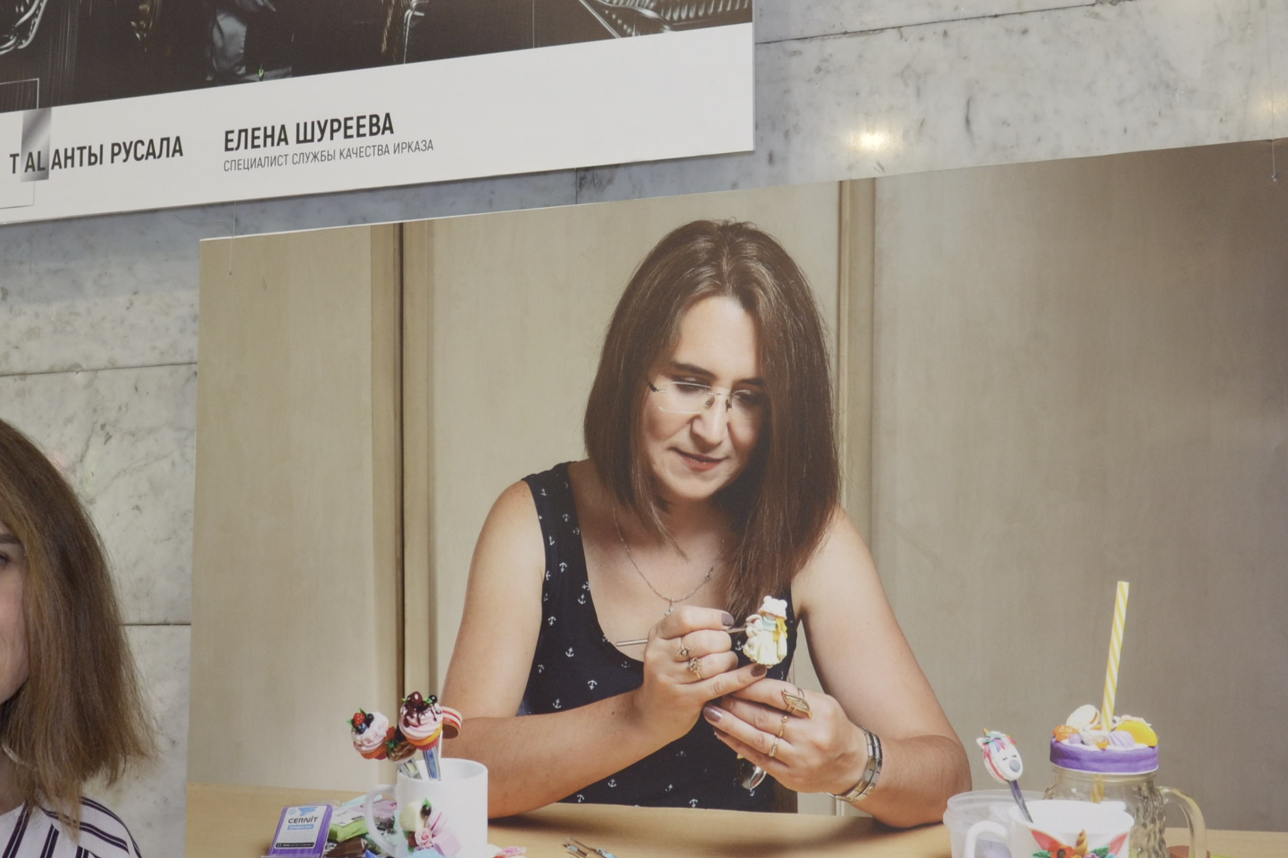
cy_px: 408
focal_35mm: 63
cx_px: 584
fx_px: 2254
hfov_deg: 31.9
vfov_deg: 21.6
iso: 360
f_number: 3.8
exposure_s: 1/30
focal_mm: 22
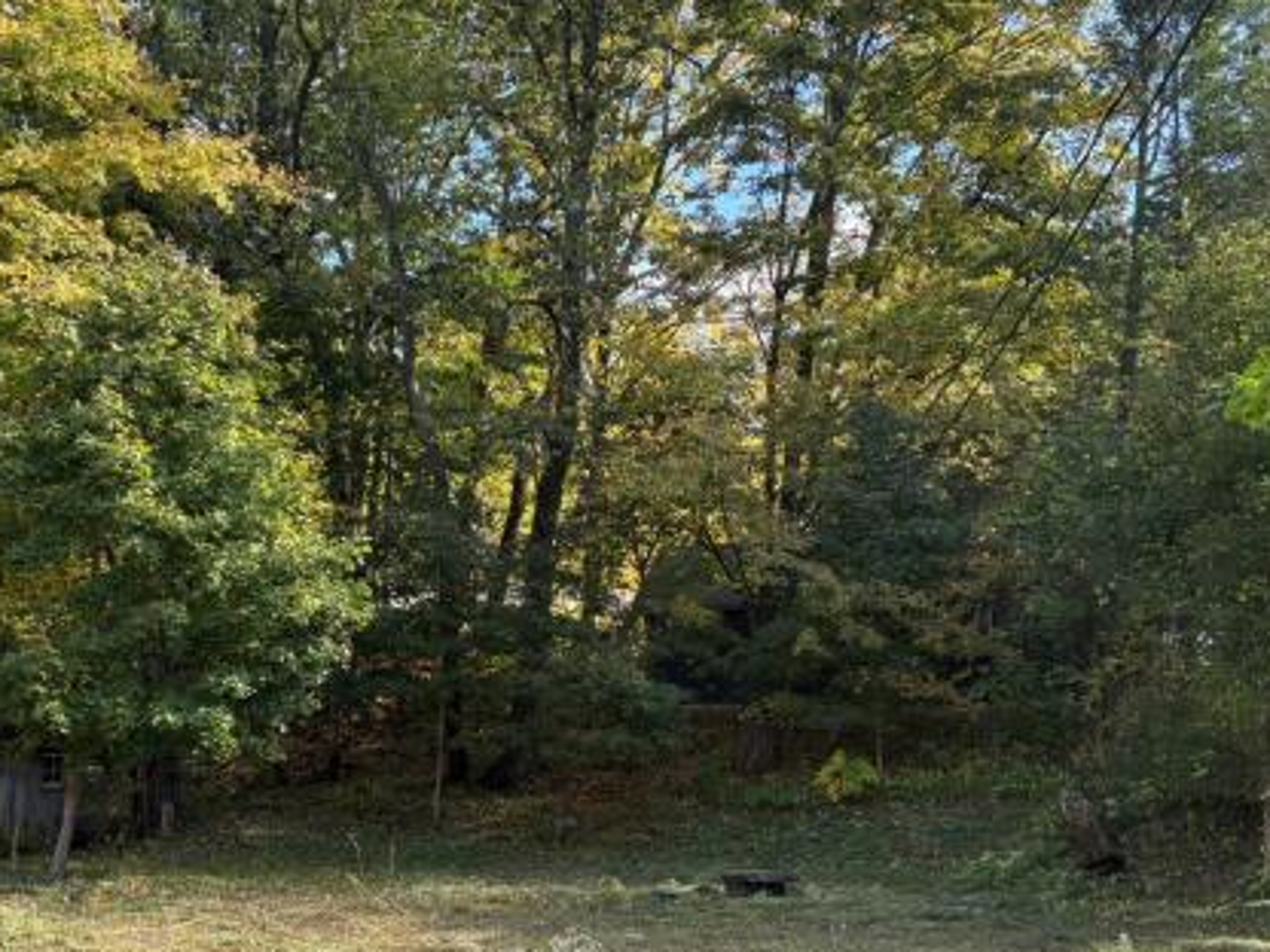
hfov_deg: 42.0
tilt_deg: +7.0
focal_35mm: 45
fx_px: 1651
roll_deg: +1.6
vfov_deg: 32.0
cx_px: 577
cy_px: 626
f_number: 1.6
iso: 50
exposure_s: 1/422
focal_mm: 5.96
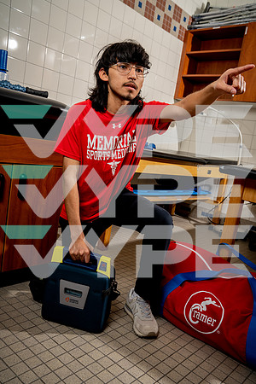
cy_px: 192
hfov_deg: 42.3
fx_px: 331
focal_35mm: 31
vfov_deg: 60.3
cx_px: 128
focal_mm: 31
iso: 250
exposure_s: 1/250
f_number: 6.3
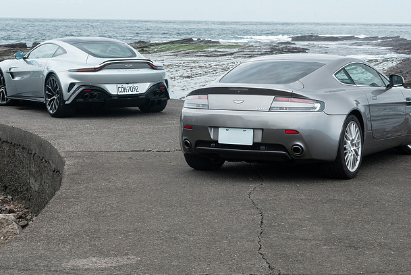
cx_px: 193
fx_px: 1097
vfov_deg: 14.3
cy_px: 109
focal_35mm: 96
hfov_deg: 21.2
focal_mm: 75
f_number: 5.6
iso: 400
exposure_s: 1/125
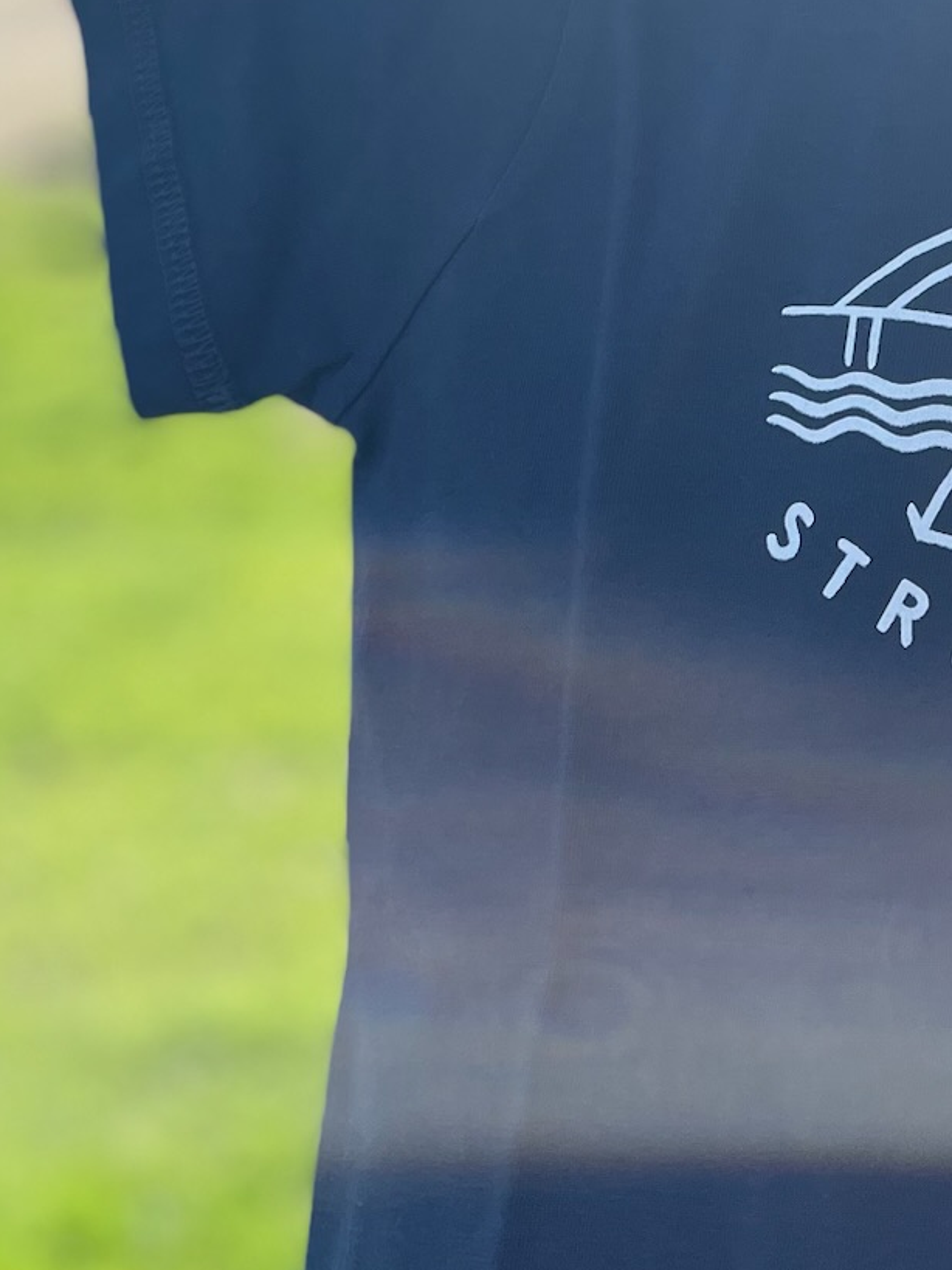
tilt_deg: -22.7
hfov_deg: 21.0
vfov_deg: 29.7
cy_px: 785
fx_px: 2384
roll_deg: +1.6
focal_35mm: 65
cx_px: 1152
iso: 50
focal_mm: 4.2
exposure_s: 1/1043
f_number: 1.6
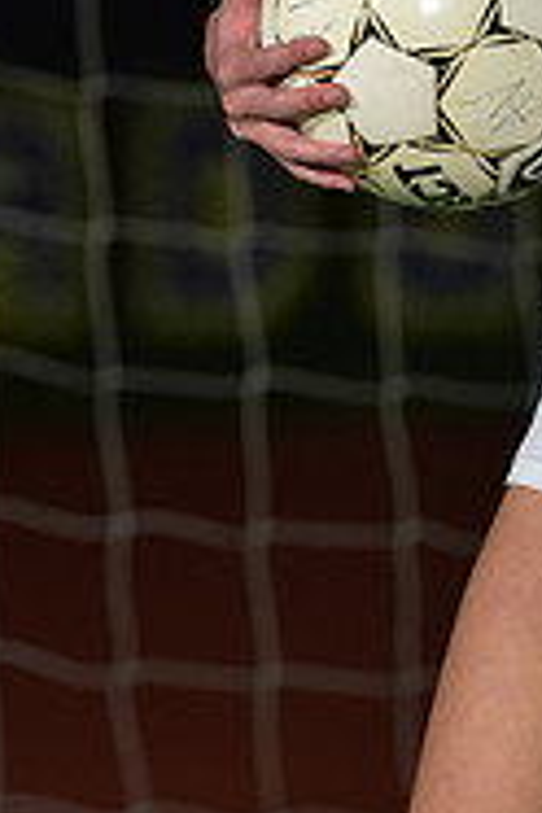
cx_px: 719
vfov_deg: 3.3
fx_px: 14113
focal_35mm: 625
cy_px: -214
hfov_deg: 2.2
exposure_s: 1/200
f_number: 5
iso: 1000
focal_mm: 200
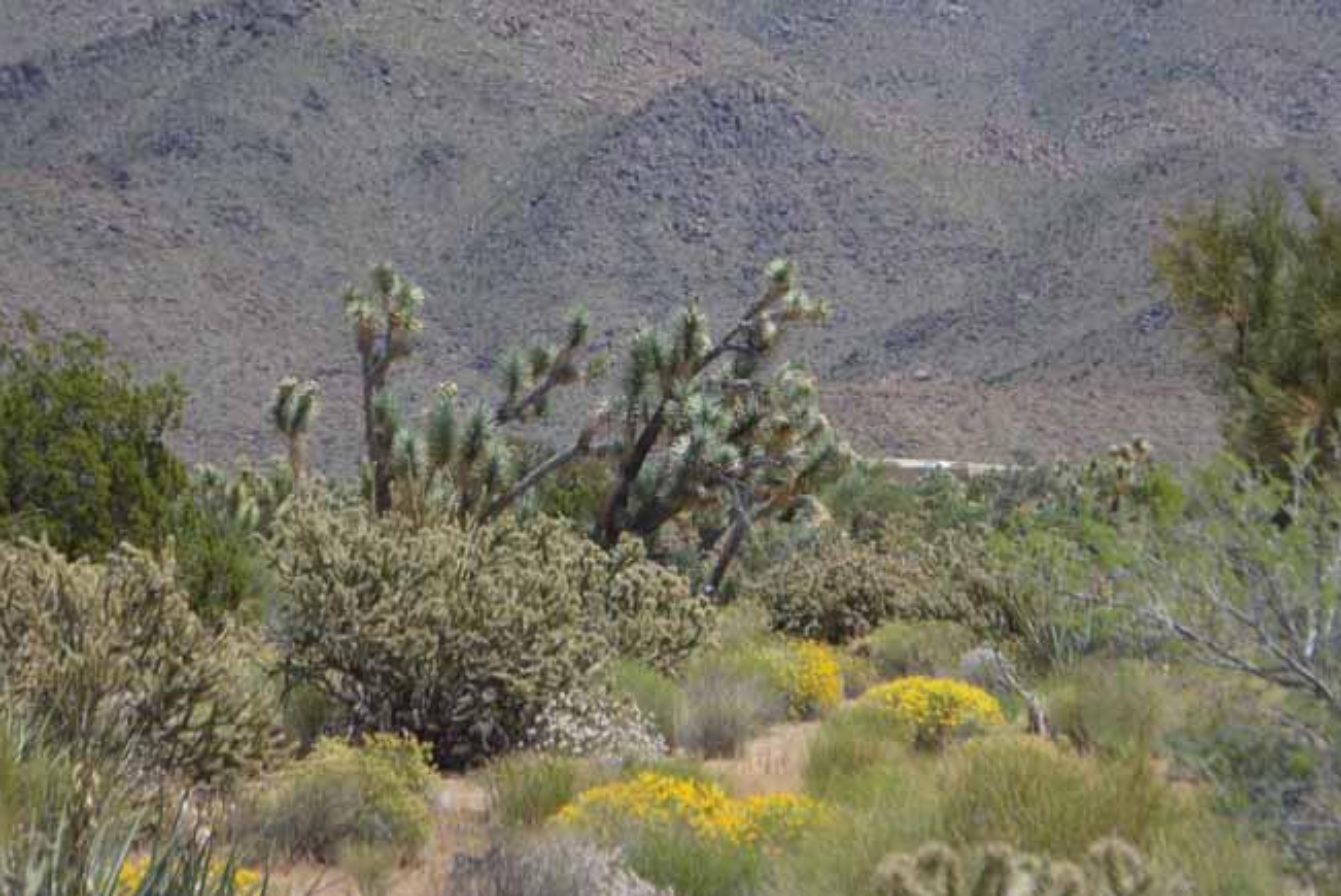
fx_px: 4725
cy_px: 325
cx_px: 762
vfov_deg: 10.8
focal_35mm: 127
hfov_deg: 16.1
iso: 200
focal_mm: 55
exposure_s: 1/1000
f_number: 5.6
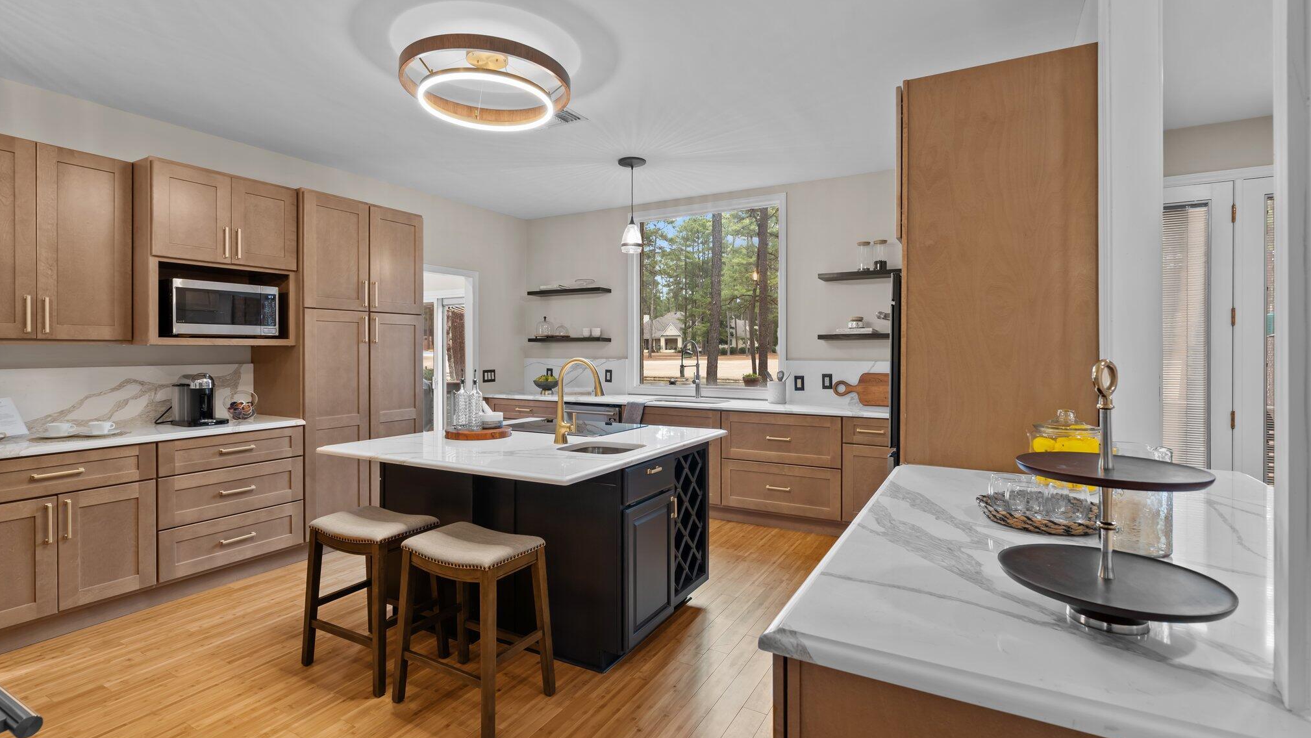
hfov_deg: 95.9
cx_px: 649
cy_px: 354
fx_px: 591
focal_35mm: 17
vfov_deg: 63.9
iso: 400
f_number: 8
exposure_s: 1/1.25
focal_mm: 16
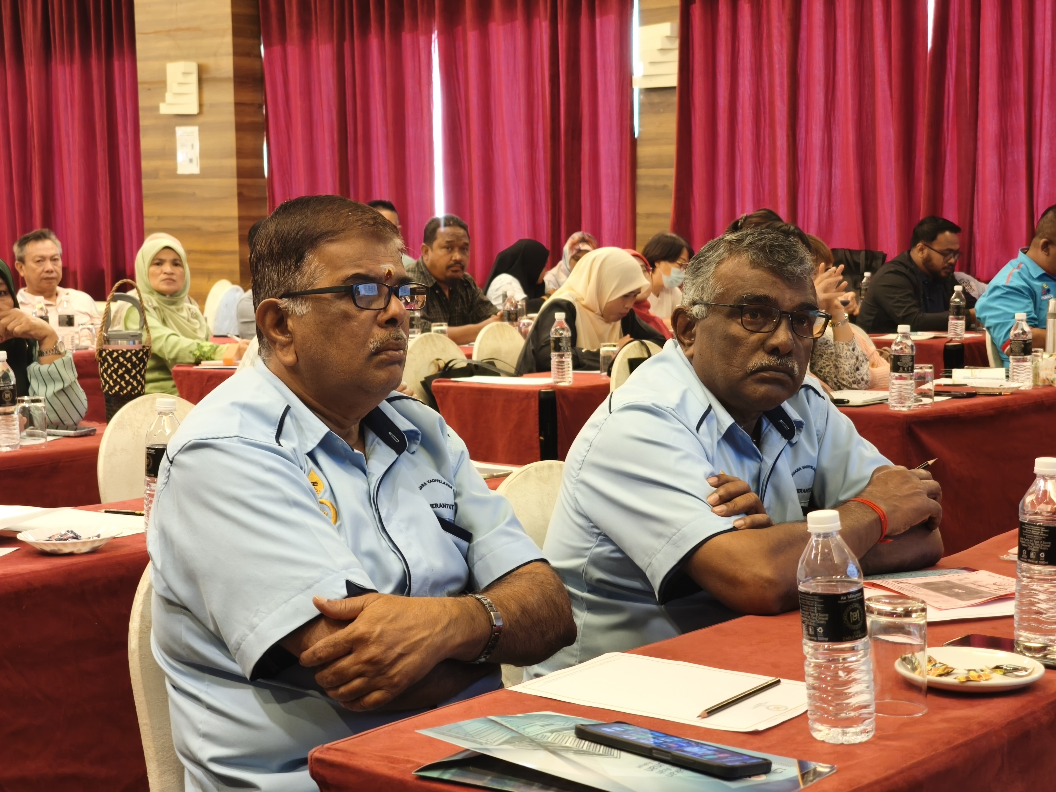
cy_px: 396
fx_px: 1830
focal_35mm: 60
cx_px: 528
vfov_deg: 24.4
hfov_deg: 32.2
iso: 1600
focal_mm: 8.8
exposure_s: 1/33.3
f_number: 2
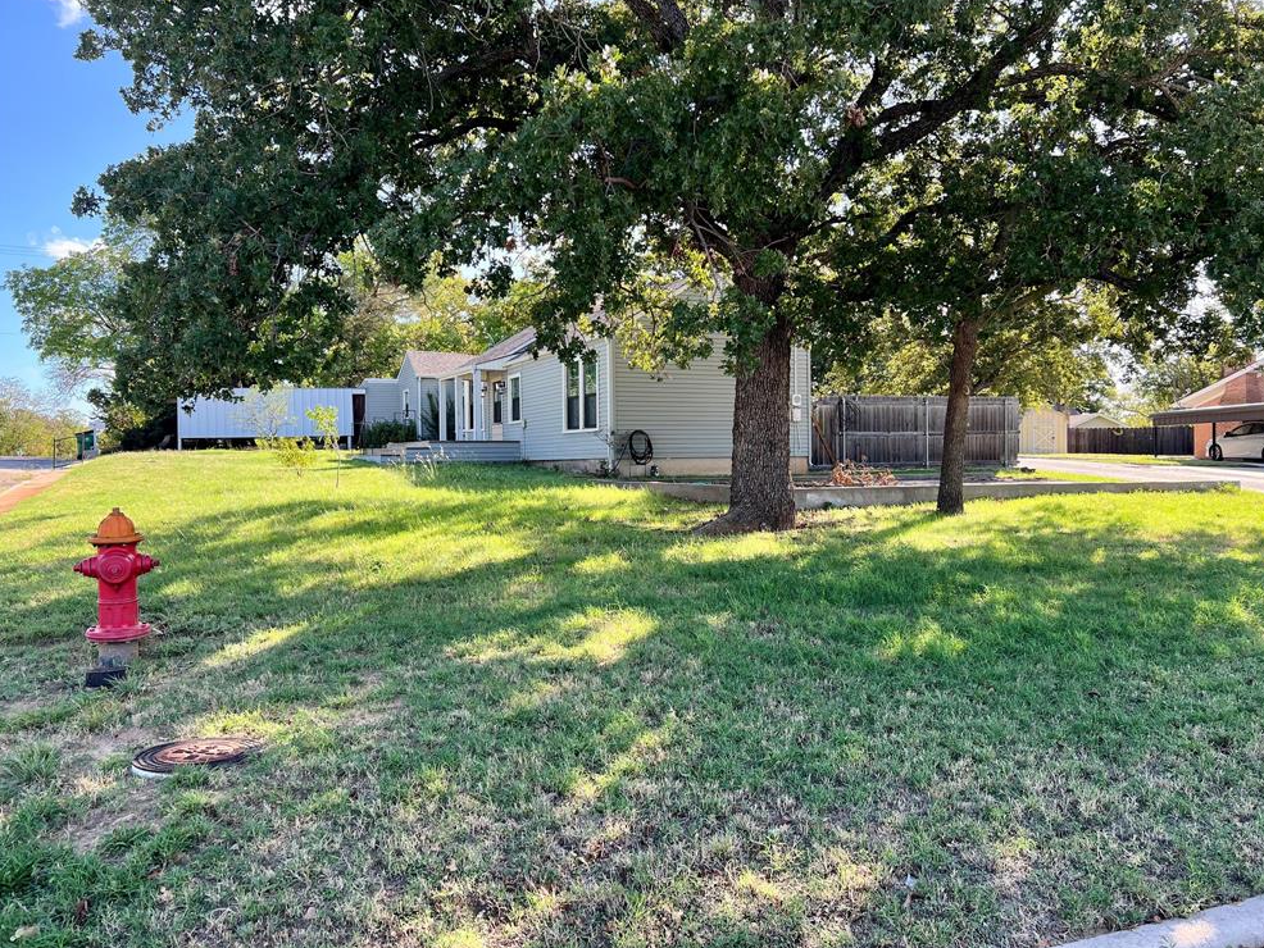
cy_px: 460
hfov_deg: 65.3
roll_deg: +0.6
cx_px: 646
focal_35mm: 27
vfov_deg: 51.4
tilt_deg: -0.1
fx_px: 986
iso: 50
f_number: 1.5
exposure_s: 1/617
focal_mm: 5.7
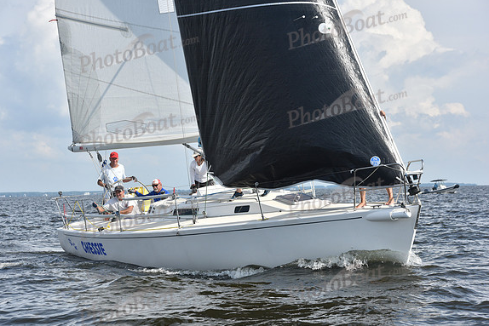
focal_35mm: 99
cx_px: 244
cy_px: 162
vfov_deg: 13.8
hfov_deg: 20.6
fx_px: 1345
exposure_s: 1/1250
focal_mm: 98
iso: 320
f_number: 7.1
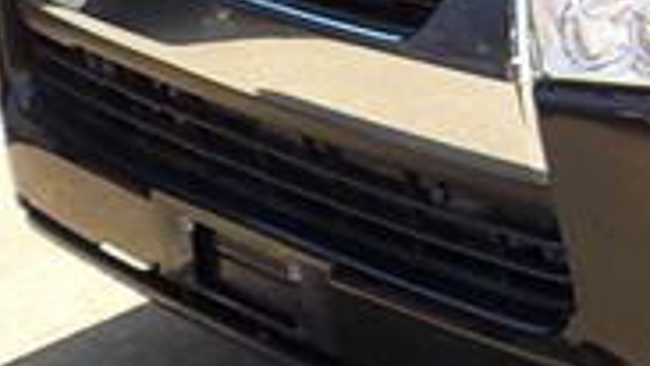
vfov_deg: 10.2
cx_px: 1012
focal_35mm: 114
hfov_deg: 16.8
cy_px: -245
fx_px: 1965
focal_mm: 4.1
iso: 125
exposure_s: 1/320
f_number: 3.3
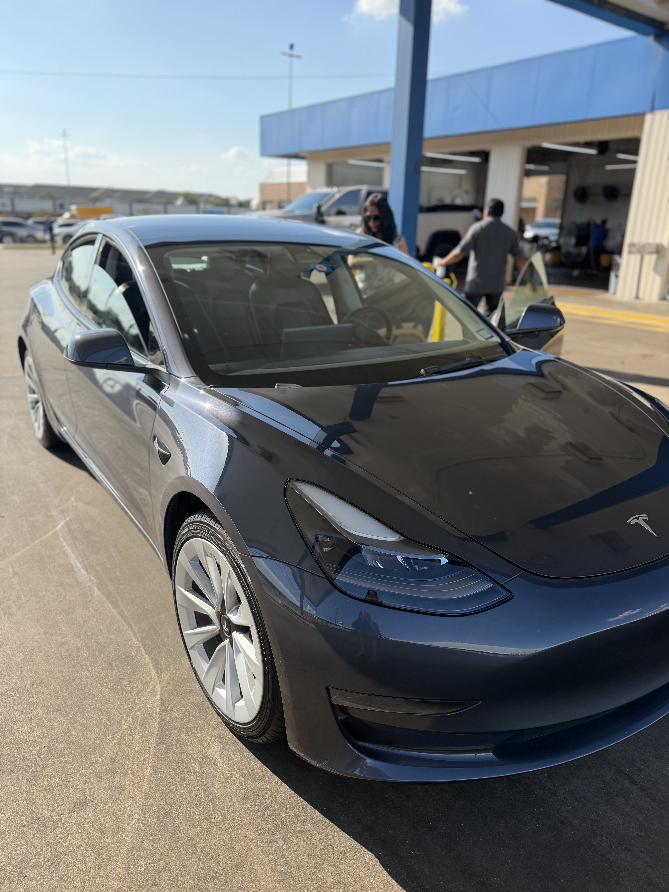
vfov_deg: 71.6
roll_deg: -1.9
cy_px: 446
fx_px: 618
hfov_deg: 56.8
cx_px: 334
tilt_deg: -19.3
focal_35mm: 24
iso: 100
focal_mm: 6.76
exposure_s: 1/2703
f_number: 1.78
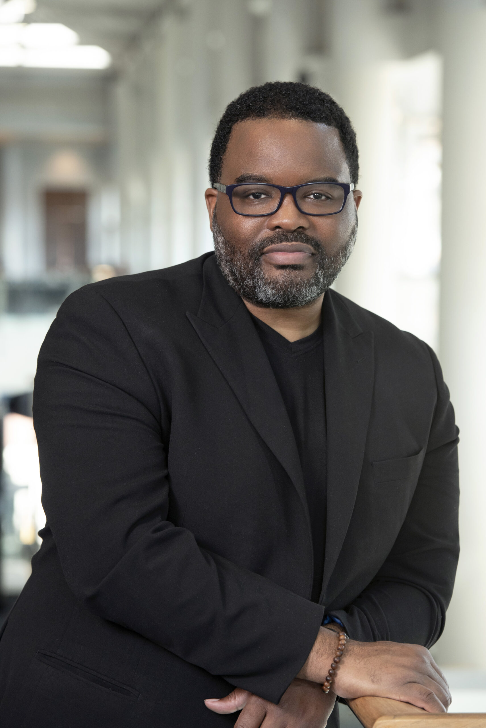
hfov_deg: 10.2
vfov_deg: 15.2
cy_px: 364
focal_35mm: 135
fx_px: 2731
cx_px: 243
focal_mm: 135
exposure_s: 1/200
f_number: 5.6
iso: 1250
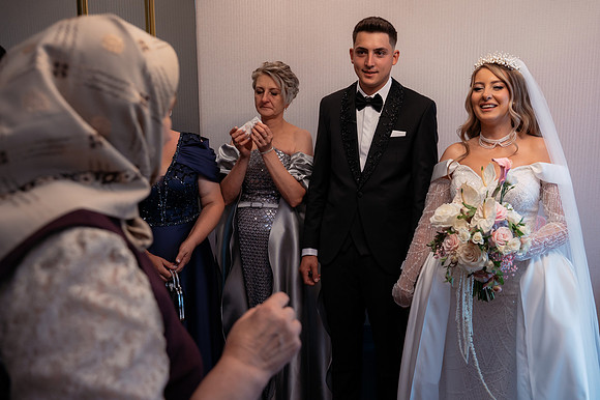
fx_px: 540
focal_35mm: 32
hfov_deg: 57.8
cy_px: 212
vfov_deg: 40.6
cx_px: 347
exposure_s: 1/250
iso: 640
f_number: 3.5
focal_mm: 28
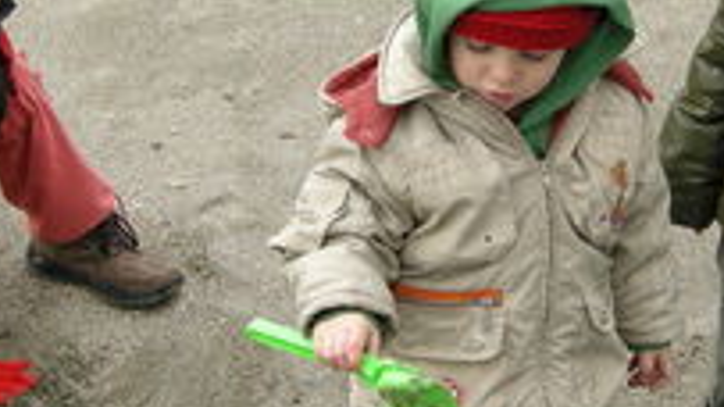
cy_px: 180
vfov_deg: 11.0
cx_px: 492
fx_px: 2111
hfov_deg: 19.4
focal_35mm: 110
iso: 64
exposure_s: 1/91.1
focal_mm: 8.5
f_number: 3.6
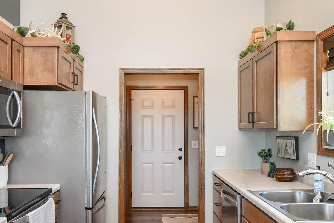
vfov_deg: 42.3
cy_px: 125
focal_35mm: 31
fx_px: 288
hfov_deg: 60.3
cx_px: 164
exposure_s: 1/100
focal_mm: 10
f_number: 5
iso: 1000
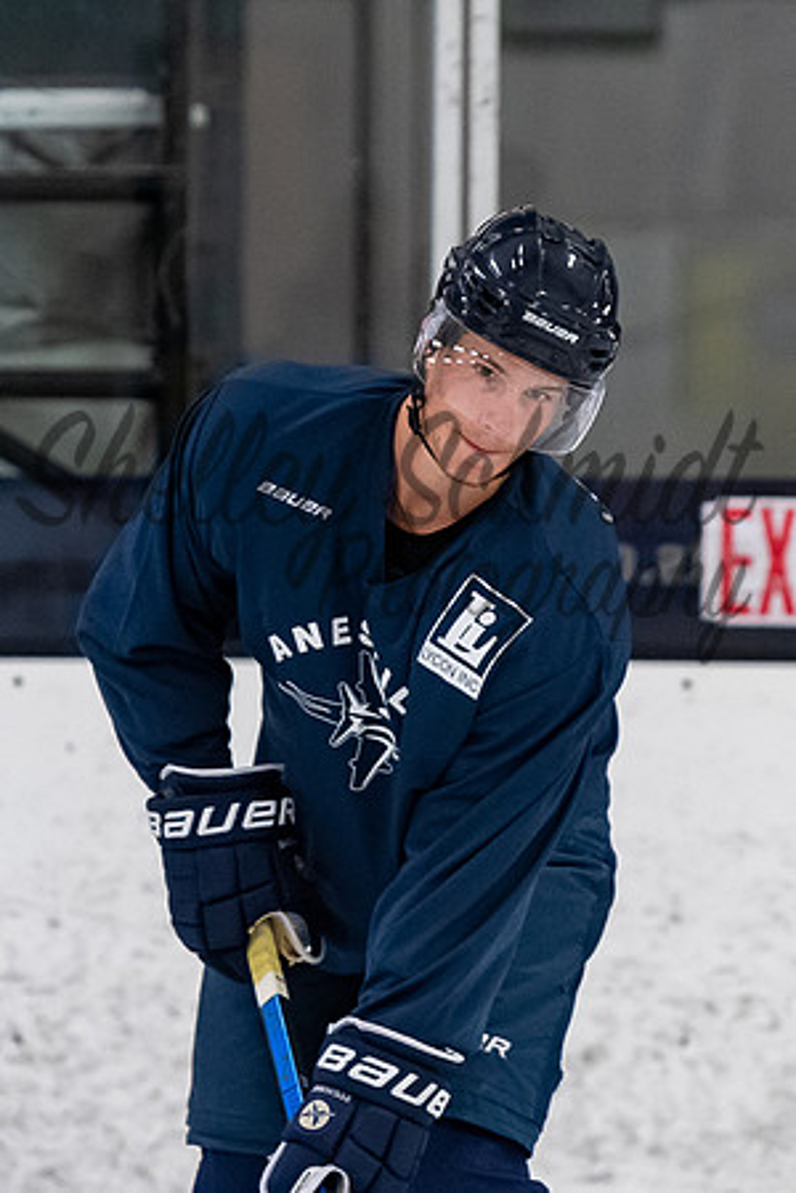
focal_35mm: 600
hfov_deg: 2.3
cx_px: 460
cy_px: 414
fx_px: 19884
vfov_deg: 3.4
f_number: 3.5
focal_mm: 200
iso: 2500
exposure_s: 1/800
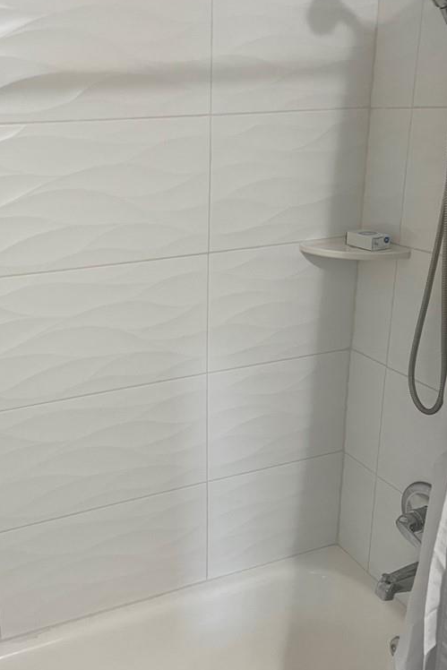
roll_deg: +2.0
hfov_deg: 35.4
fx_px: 689
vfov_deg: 51.9
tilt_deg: -19.0
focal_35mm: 37
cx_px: 127
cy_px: 332
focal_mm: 5.7
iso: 125
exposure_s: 1/60
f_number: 1.5
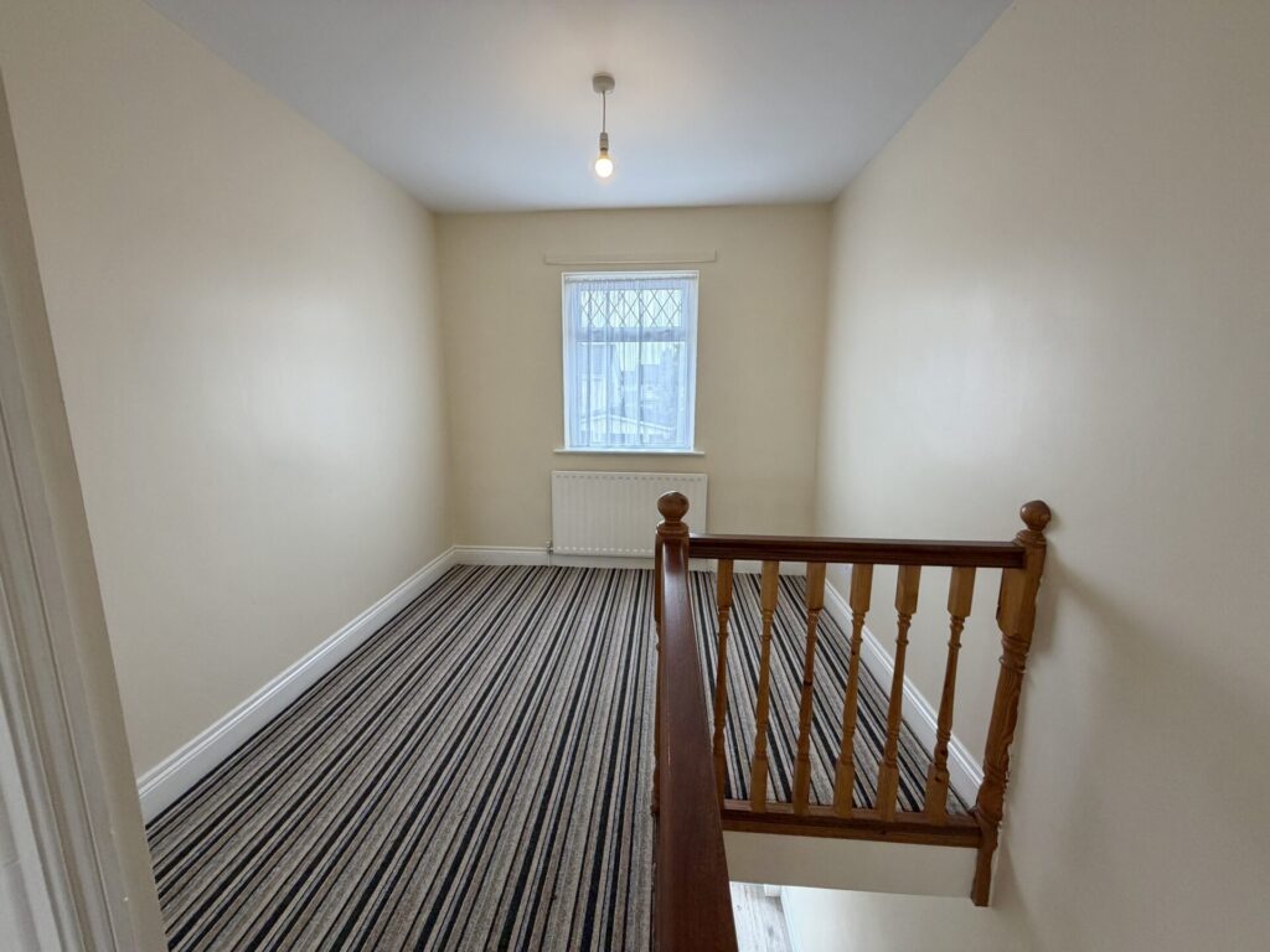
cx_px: 635
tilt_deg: -10.2
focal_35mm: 14
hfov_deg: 102.1
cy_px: 476
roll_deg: +0.0
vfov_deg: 85.7
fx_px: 514
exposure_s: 1/100
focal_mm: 2.22
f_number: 2.2
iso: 200
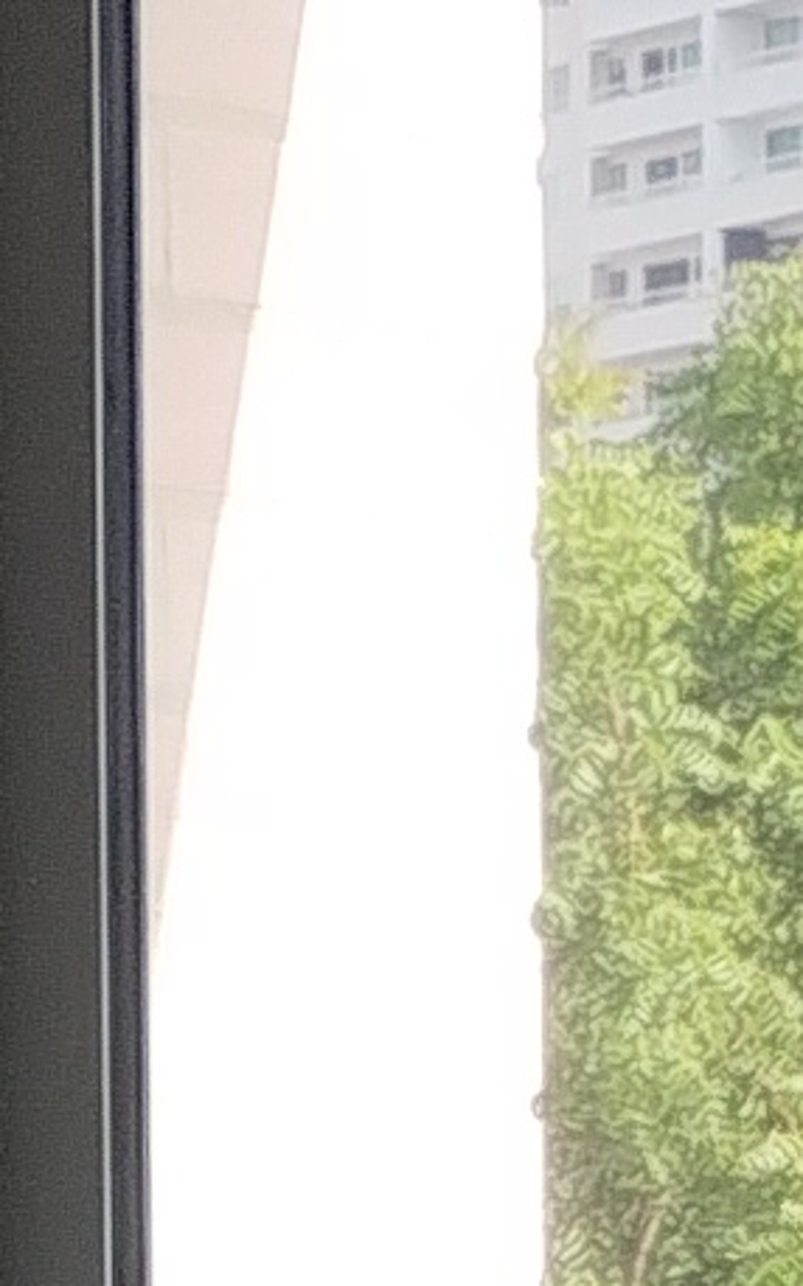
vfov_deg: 7.8
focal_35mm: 265
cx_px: -2086
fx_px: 9285
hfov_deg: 4.6
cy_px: 1842
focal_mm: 4.27
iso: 100
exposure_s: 1/185
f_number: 1.8
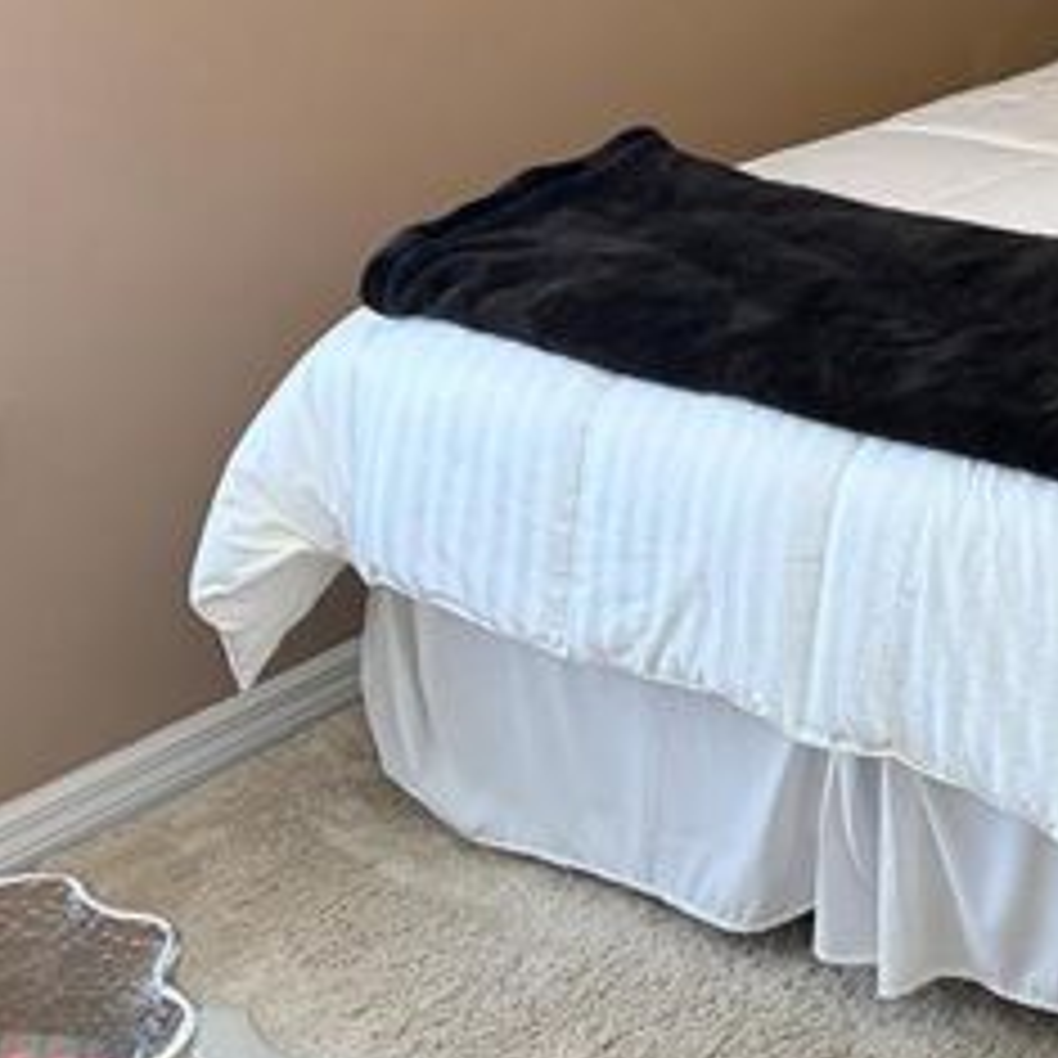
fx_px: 2386
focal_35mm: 69
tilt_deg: -13.4
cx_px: 1506
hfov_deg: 21.6
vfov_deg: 24.0
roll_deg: +1.6
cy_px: 32
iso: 125
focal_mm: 5.96
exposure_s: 1/60
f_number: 1.6
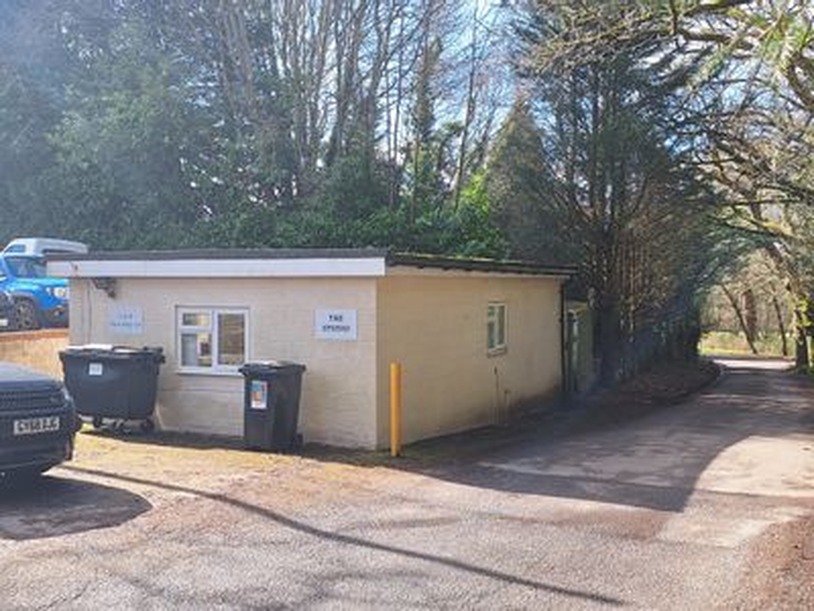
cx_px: 407
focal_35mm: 23
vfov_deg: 58.9
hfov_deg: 73.9
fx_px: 541
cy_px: 306
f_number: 1.8
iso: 40
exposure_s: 1/853
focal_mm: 5.54
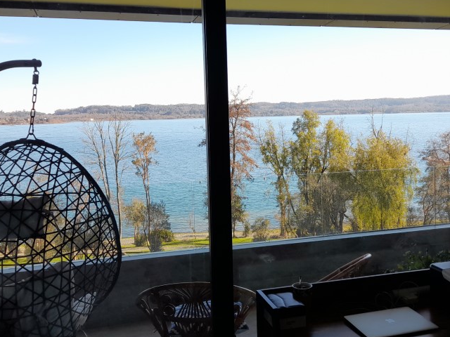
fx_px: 520
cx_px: 262
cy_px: 150
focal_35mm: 40
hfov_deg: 46.6
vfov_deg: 35.9
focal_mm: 4.6
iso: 20
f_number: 2
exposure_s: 1/219
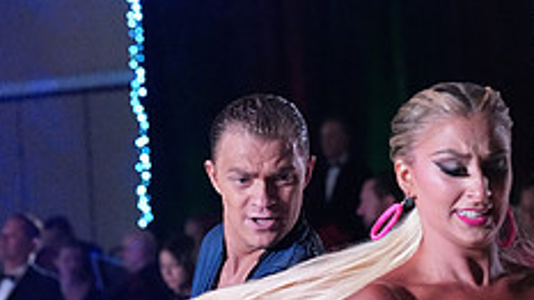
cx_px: 352
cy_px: 598
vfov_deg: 3.5
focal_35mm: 341
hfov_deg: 6.3
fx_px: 4828
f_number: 7.1
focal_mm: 131
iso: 12800
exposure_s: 1/400
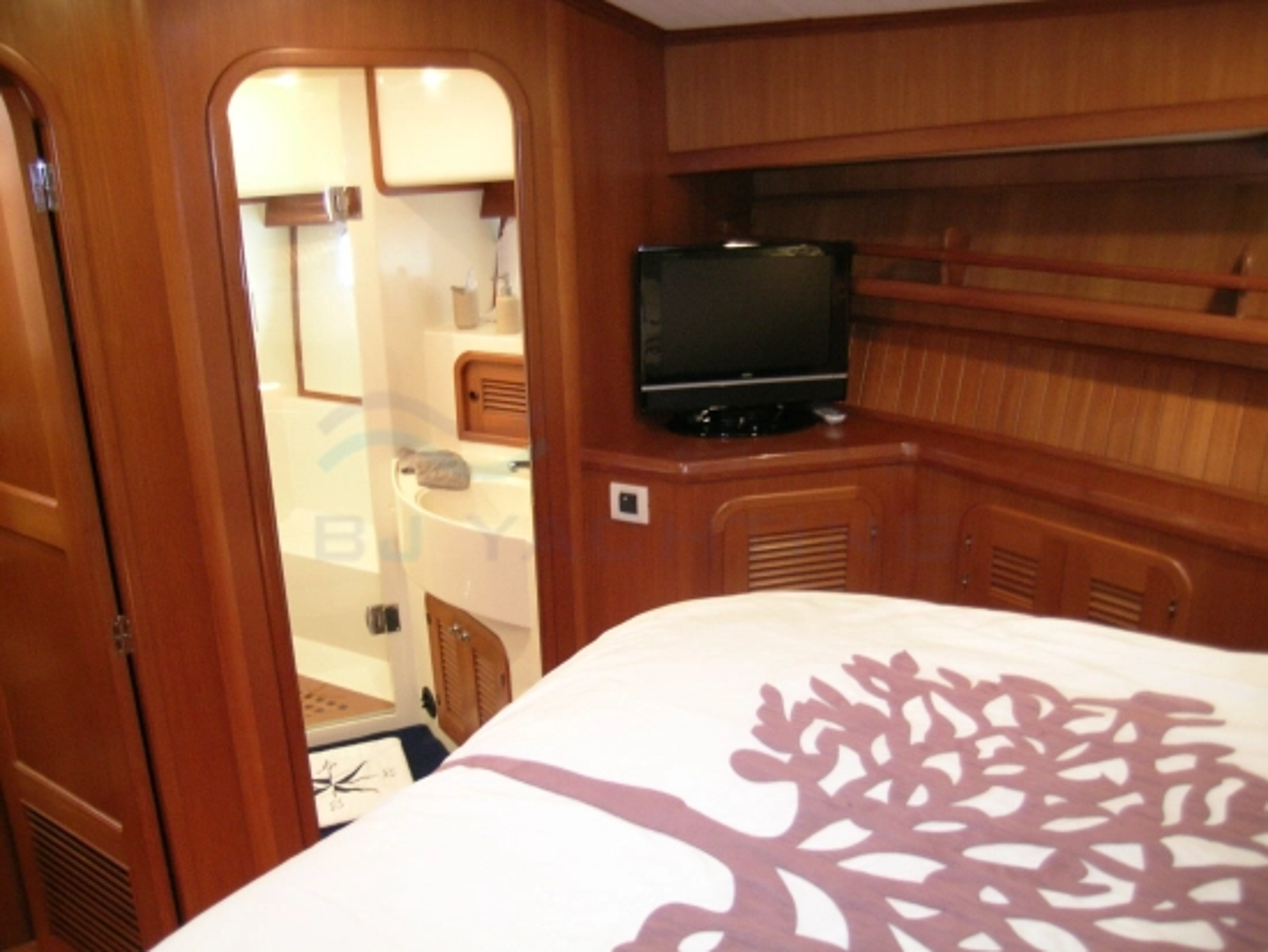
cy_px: 476
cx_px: 634
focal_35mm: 28
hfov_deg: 63.4
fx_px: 1026
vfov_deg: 49.8
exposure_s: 1/9
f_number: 2.8
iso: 200
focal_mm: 5.8
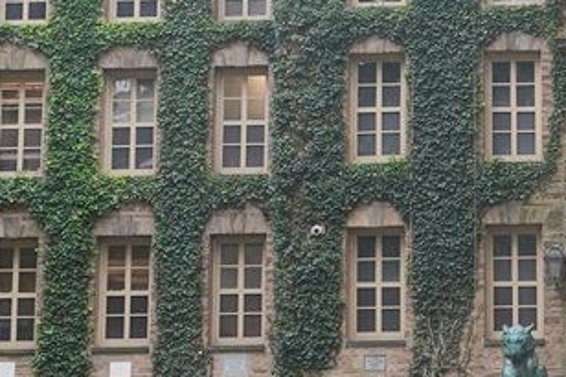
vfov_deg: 8.6
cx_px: 608
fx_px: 2451
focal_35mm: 156
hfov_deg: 12.9
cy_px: -206
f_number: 4.5
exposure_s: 1/100
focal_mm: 24
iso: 100
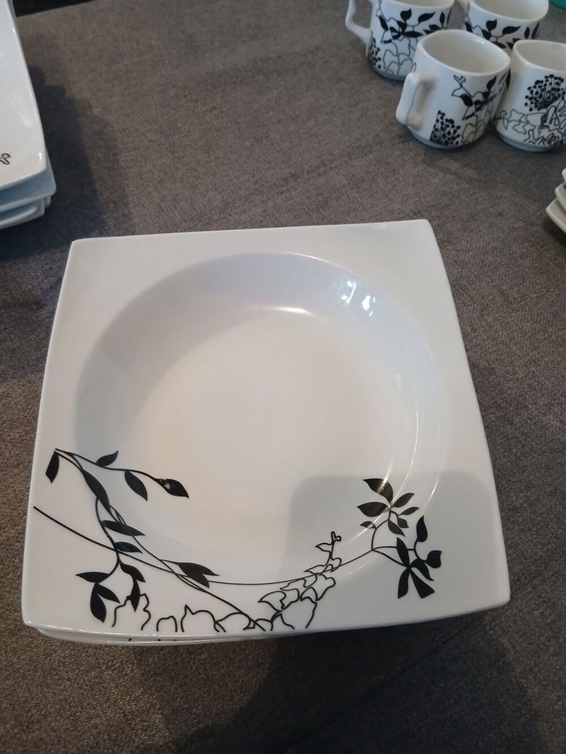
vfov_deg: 67.3
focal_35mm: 26
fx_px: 567
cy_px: 377
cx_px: 283
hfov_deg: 53.1
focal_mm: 3.98
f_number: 1.8
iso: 640
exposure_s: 1/20
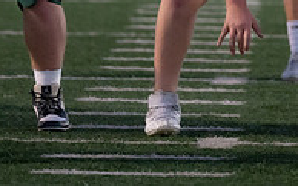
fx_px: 6818
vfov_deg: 1.6
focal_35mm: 840
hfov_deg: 2.5
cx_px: 345
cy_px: -206
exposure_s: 1/1250
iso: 2000
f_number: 2.8
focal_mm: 200
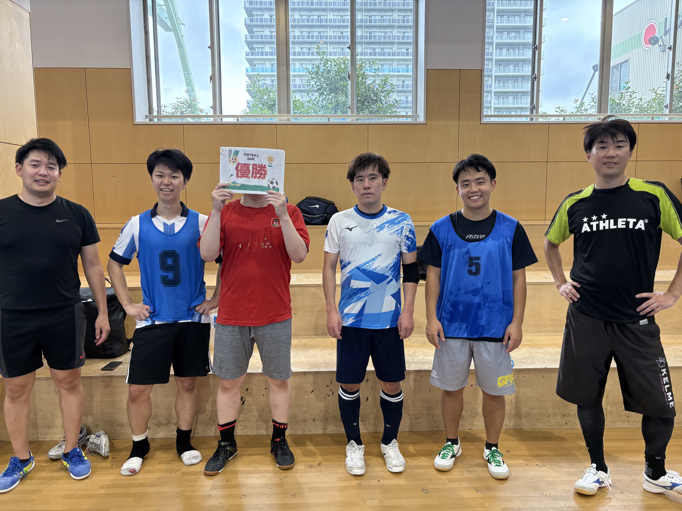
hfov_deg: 67.3
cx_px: 341
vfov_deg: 53.1
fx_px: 512
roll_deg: +2.1
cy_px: 256
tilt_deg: -5.3
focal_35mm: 26
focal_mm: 5.96
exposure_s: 1/100
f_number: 1.6
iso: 200
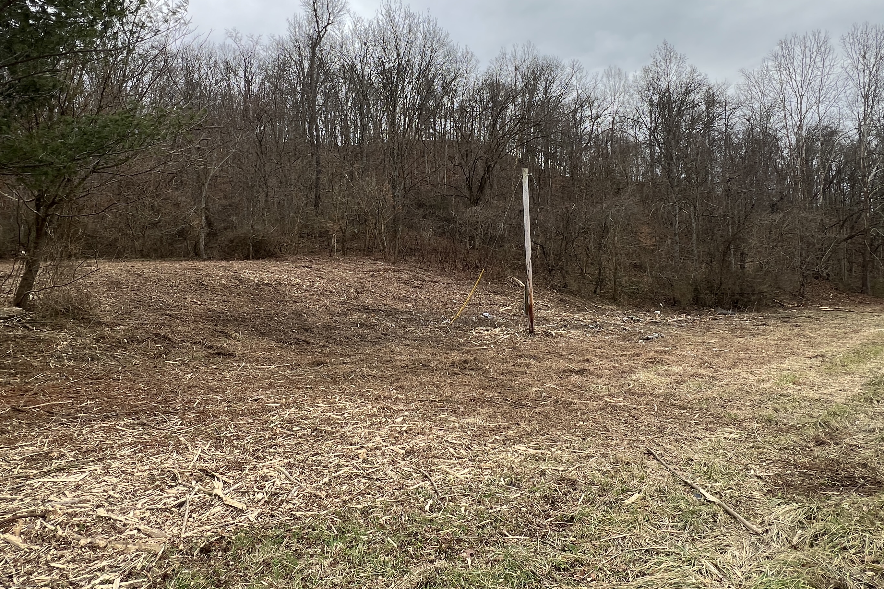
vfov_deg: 61.3
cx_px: 436
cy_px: 232
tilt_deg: +7.1
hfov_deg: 84.0
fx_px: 491
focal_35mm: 20
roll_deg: +2.4
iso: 32
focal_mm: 1.57
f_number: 1.8
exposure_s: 1/350
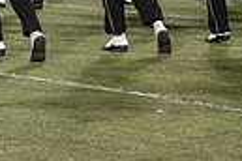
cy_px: -132
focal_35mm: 316
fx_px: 2124
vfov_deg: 4.3
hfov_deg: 6.5
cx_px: -56
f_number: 4
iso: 2500
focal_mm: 70
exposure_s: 1/500
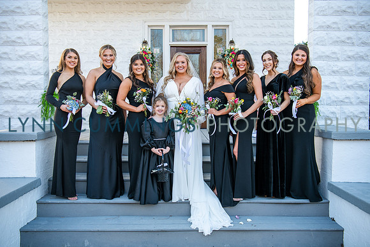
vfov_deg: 37.9
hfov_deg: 54.4
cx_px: 185
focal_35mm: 35
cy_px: 124
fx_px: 360
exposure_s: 1/400
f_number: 3.5
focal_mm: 34
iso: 250
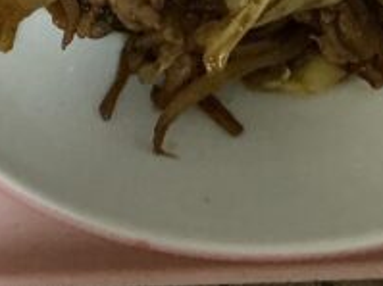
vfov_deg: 9.2
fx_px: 1592
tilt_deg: -81.6
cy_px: -407
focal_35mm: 144
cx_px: 73
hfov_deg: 13.6
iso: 160
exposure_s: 1/60
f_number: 1.8
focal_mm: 3
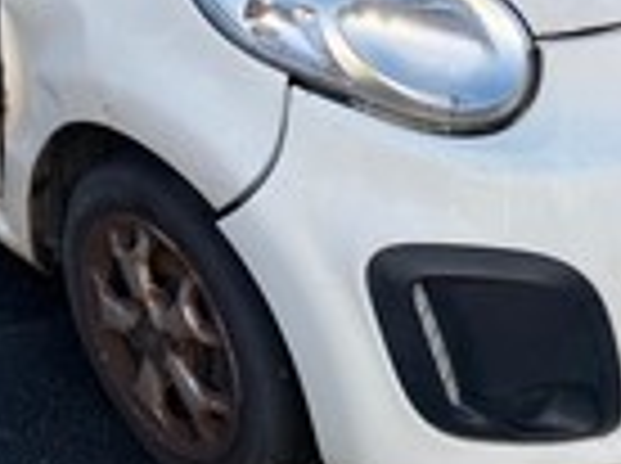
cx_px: 266
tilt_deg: -21.1
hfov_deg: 29.4
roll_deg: +2.0
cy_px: -41
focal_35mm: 66
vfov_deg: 21.1
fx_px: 1182
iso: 32
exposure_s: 1/122
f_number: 1.8
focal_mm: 4.25
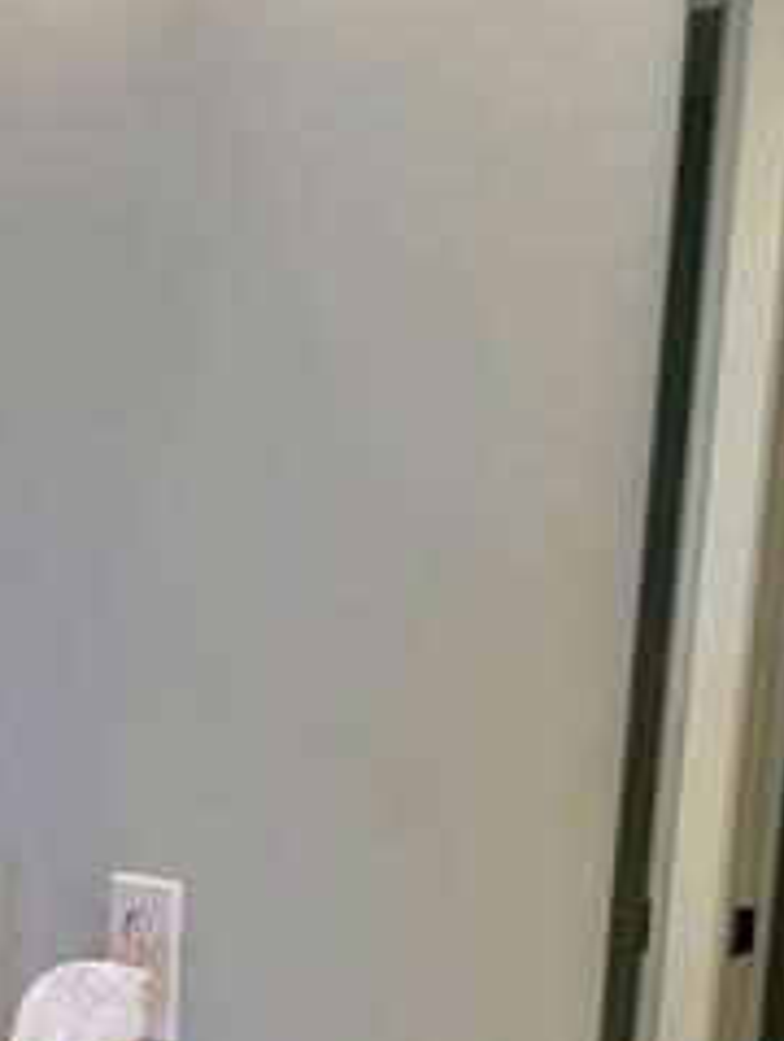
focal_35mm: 77
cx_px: -13
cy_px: 1037
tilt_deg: -10.7
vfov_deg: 24.2
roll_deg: -2.9
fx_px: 2319
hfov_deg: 18.6
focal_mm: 6.76
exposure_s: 1/240
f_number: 1.78
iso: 160
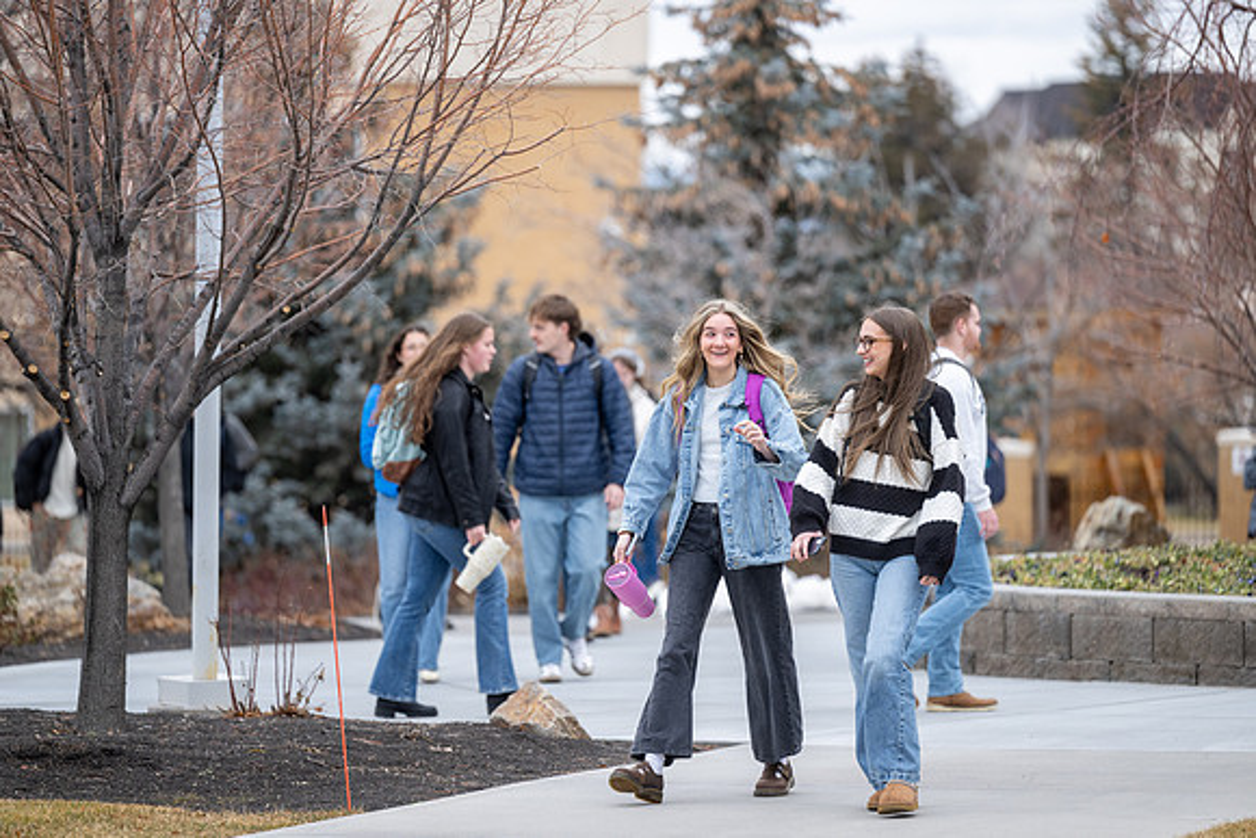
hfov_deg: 10.3
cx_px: 628
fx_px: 6979
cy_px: 419
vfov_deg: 6.9
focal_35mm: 200
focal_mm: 200
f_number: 2.8
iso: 500
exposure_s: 1/640
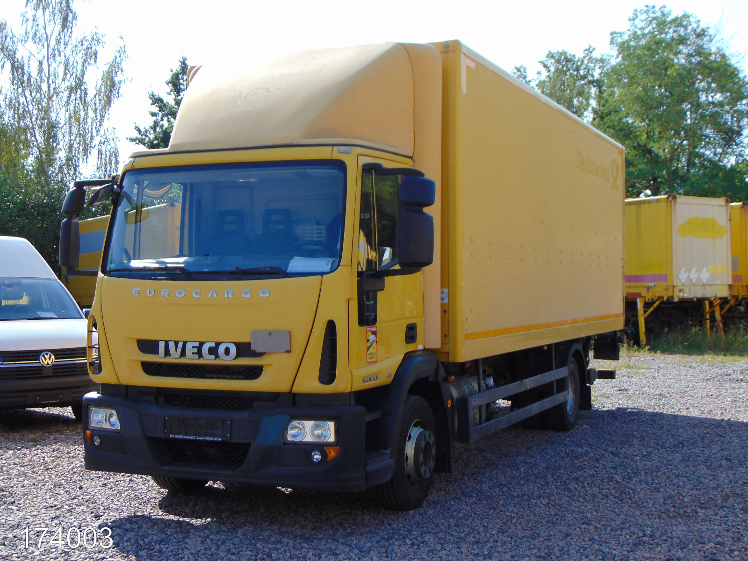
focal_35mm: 50
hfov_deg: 38.2
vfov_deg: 29.1
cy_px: 280
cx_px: 374
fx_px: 1080
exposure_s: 1/800
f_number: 3.5
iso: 80
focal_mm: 9
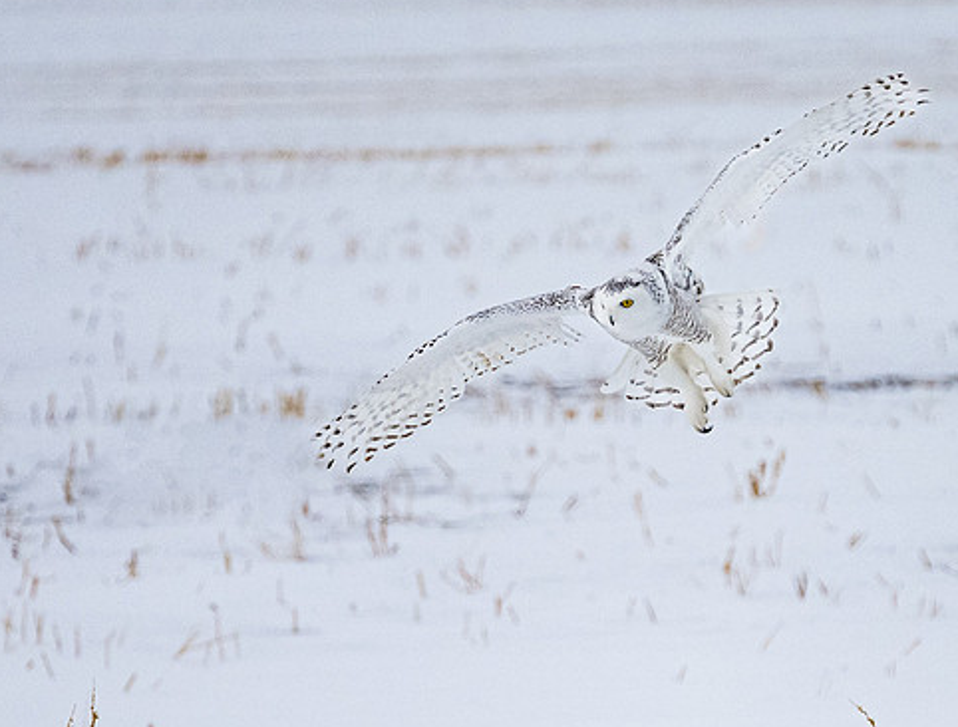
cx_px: 680
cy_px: 666
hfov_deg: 1.8
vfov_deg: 1.3
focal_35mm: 1112
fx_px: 30913
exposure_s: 1/2000
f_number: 5.6
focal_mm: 400
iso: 2800
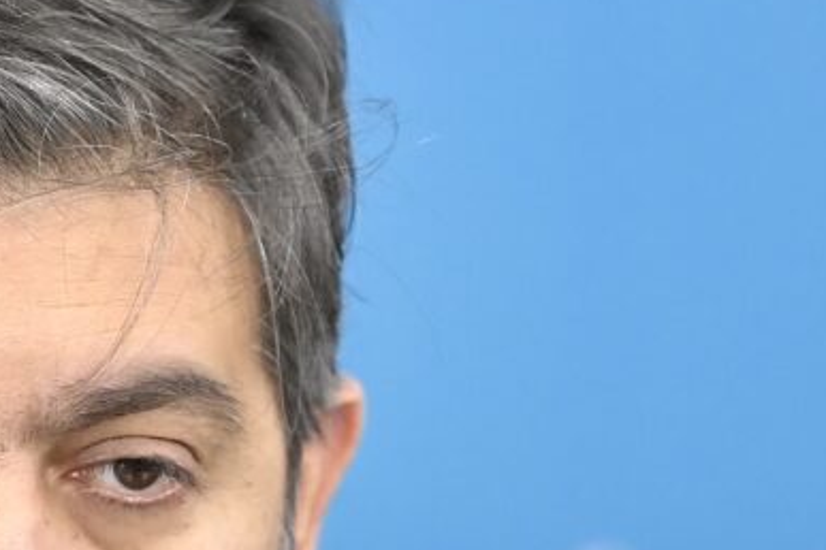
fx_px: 12664
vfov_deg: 2.5
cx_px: 273
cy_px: 490
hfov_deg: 3.7
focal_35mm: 552
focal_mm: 200
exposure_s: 1/400
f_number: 3.5
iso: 3200
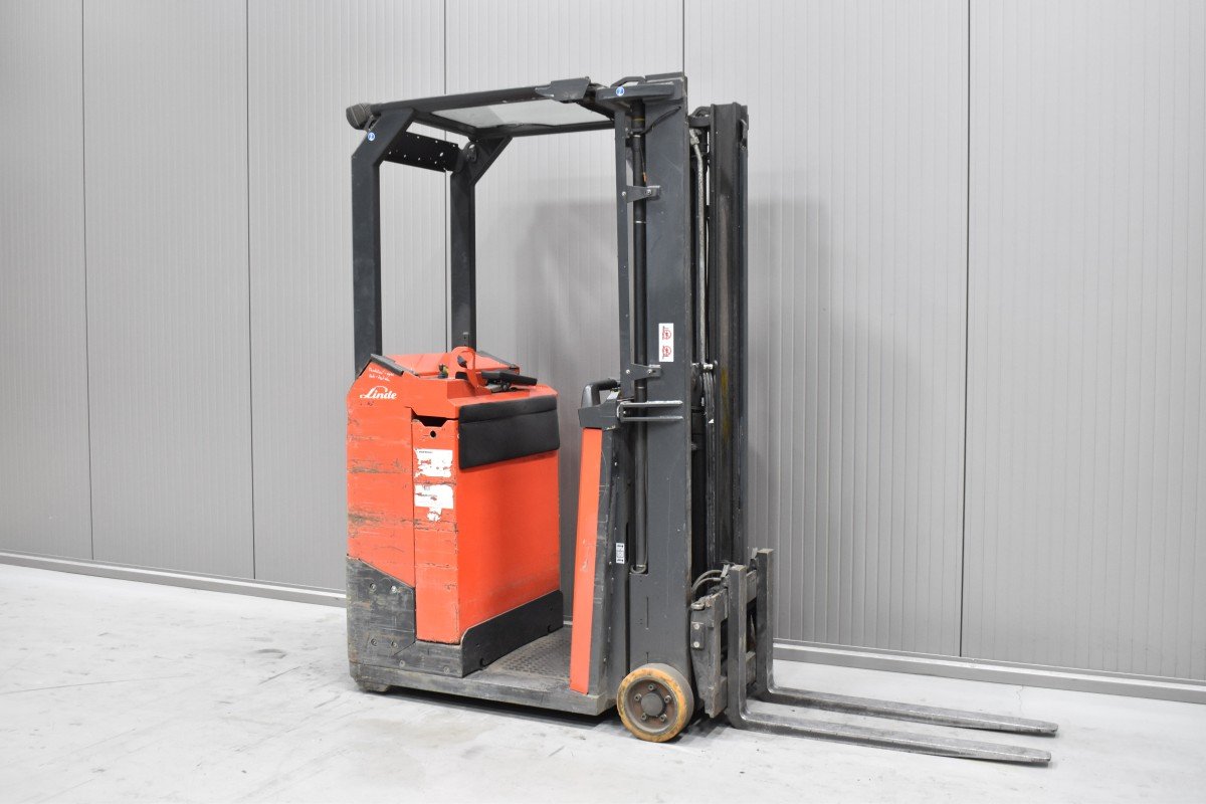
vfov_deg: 36.9
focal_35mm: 36
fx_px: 1206
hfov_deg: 53.1
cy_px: 402
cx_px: 603
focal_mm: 24
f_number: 5
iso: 1600
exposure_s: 1/25
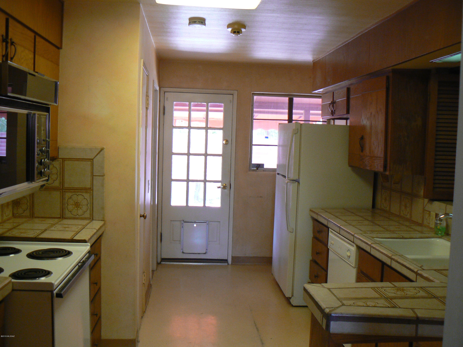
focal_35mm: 36
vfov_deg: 39.7
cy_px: 174
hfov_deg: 51.4
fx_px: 482
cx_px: 232
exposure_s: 1/30
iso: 160
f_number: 2.8
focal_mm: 6
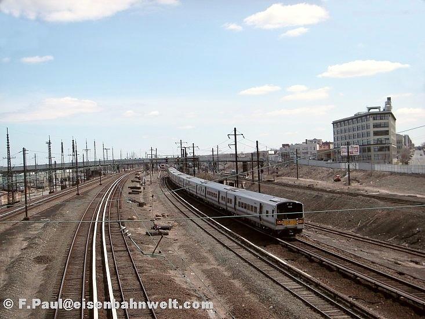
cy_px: 160
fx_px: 602
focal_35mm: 49
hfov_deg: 38.9
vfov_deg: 29.7
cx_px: 212
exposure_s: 1/750
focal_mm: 8.2
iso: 50
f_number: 3.6
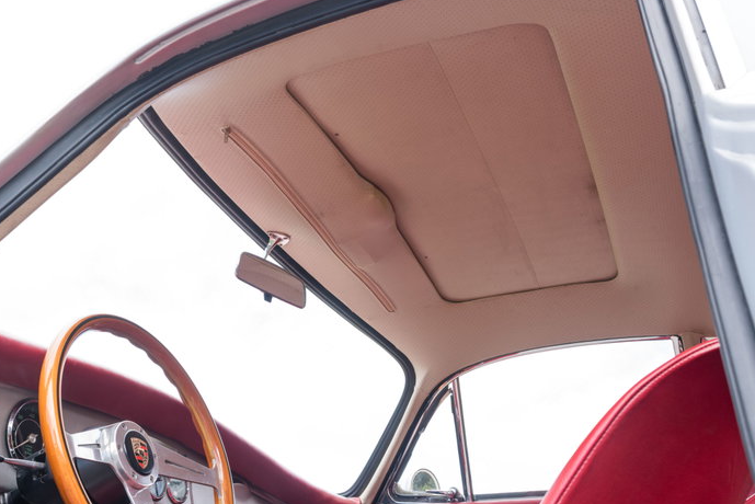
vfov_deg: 34.2
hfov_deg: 49.5
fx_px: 818
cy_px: 238
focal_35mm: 39
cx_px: 352
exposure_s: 1/20
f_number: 13
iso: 400
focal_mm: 35
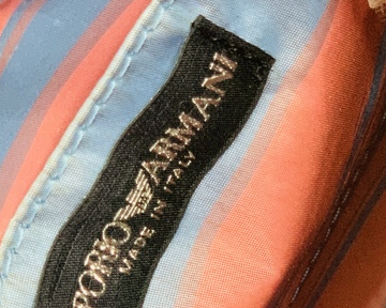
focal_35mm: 141
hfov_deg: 13.7
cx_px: 228
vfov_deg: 10.9
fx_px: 1611
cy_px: 215
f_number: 2.4
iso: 320
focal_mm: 6
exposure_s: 1/60
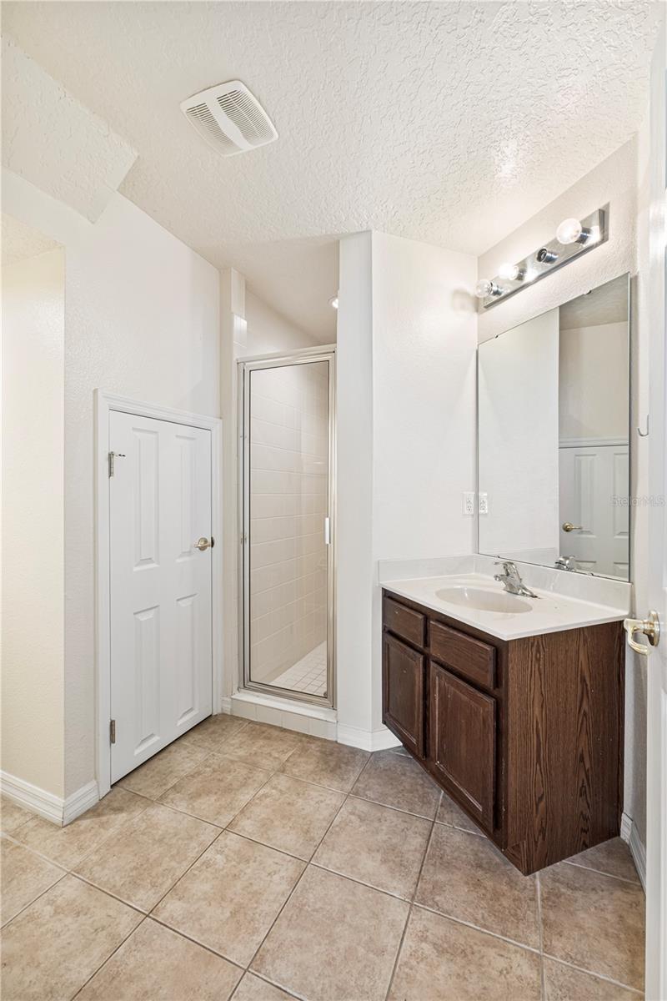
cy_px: 500
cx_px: 334
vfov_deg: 100.4
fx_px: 417
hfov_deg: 77.3
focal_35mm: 15
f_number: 10
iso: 200
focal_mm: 10
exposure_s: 1/4
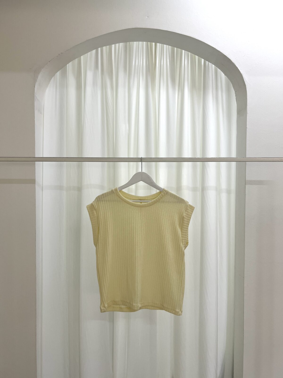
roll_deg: +0.4
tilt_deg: -1.3
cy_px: 189
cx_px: 142
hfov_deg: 53.1
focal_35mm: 26
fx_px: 283
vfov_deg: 67.3
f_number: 1.5
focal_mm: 5.7
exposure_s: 1/100
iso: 64
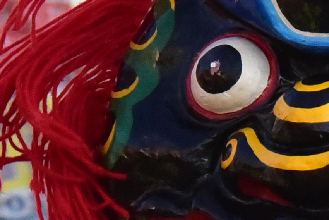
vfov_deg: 1.6
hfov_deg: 2.4
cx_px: 308
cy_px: 91
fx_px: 7764
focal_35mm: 849
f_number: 8
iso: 5000
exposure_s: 1/4000
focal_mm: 120
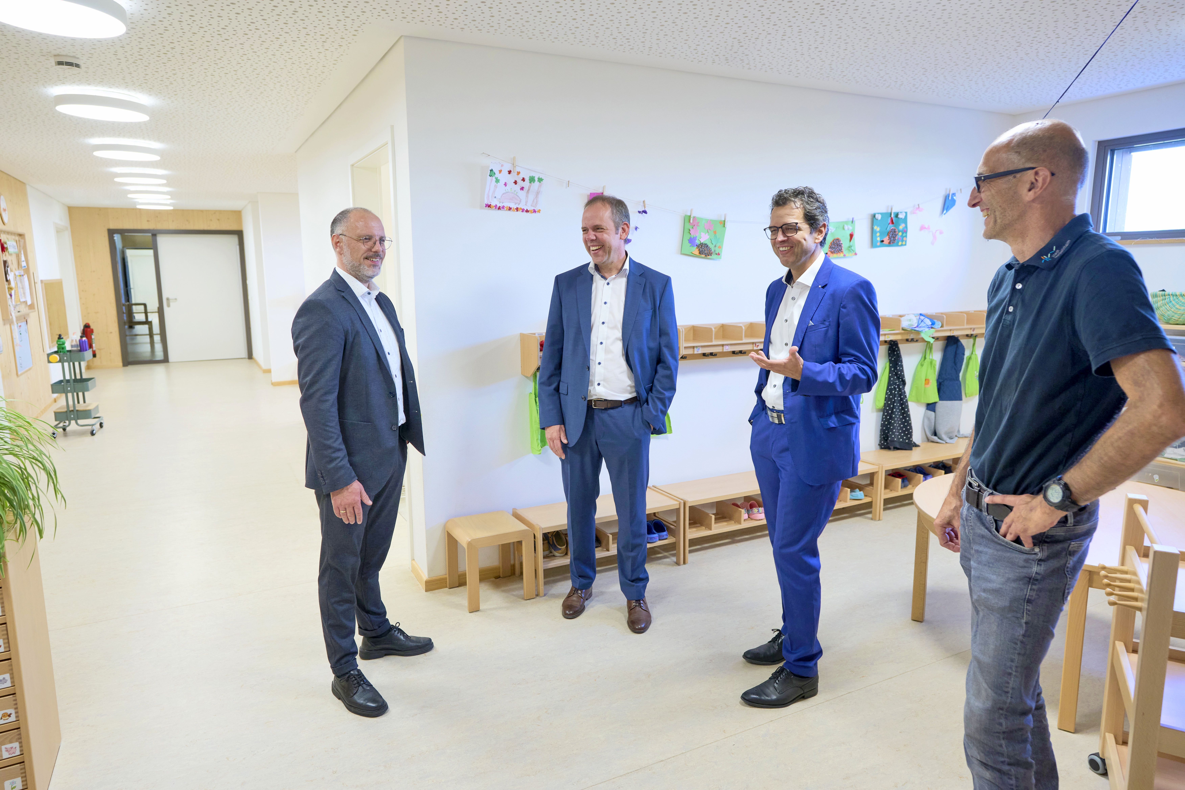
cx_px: 592
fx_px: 757
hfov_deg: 76.1
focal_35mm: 23
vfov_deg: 55.1
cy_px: 395
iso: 800
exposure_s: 1/125
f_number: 4
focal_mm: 23
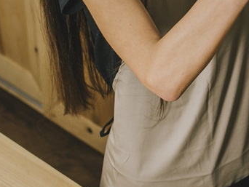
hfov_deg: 12.2
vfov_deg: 9.5
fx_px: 1116
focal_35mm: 155
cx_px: 371
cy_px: -30
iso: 100
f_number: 5
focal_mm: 50
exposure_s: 1/60
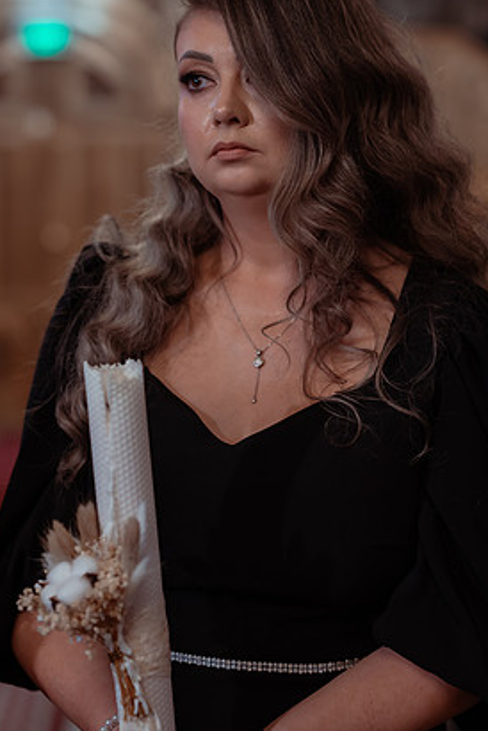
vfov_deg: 21.9
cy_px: 336
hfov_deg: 14.7
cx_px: 231
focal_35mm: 93
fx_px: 1891
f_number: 2.8
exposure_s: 1/250
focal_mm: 85
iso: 3200
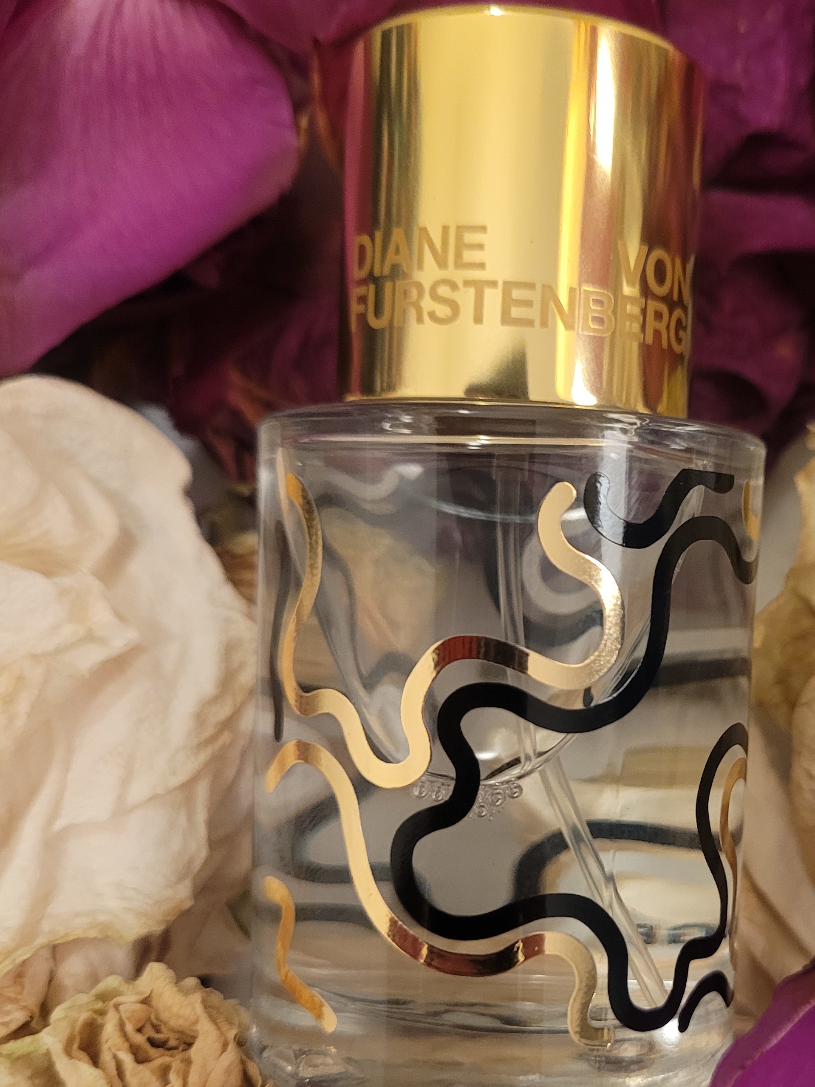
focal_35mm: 41
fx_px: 1287
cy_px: 687
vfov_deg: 45.3
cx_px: 641
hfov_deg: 34.2
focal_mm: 5.4
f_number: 1.8
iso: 400
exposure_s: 1/40
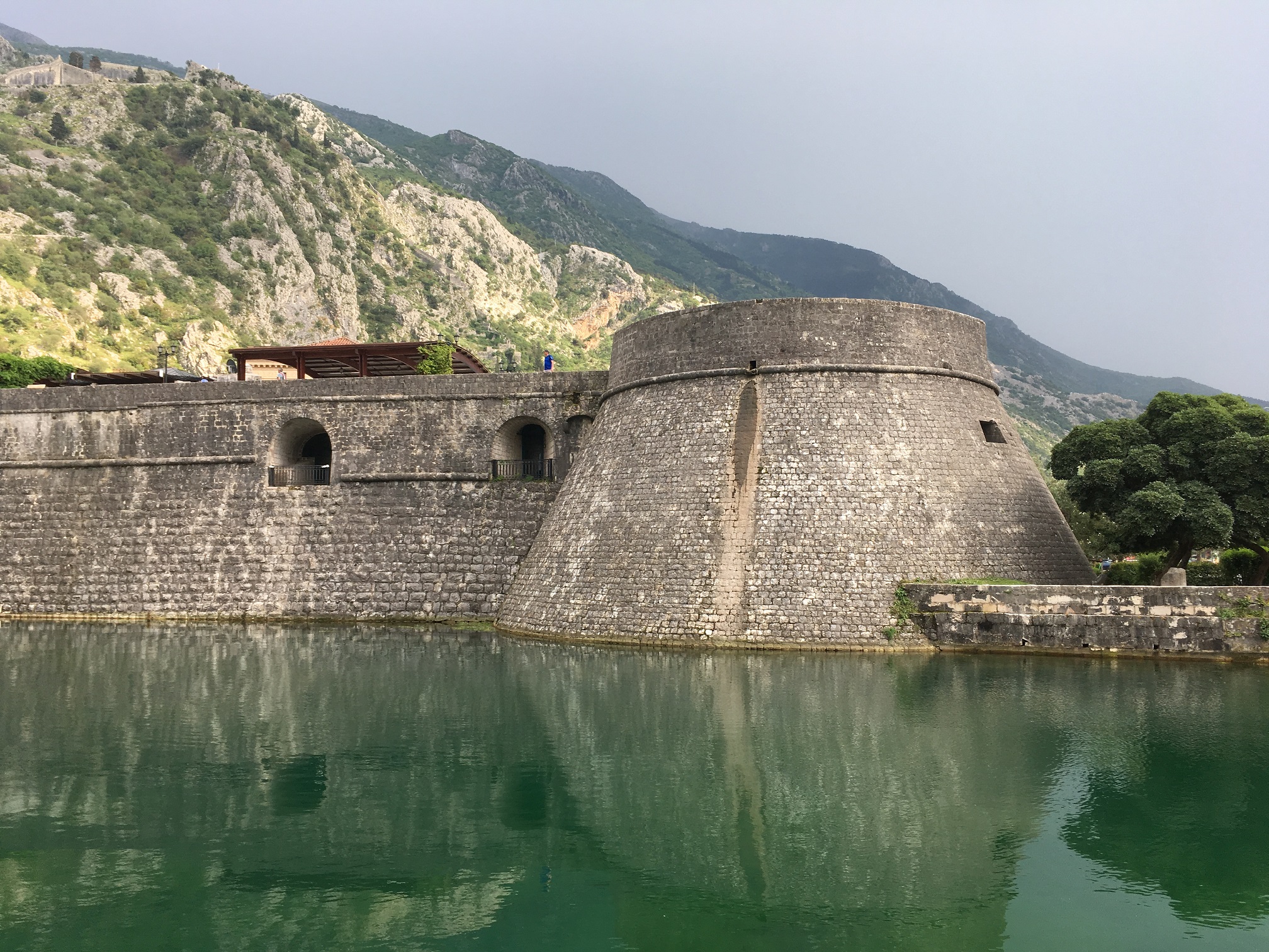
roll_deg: +0.7
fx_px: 1063
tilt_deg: +2.4
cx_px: 634
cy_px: 476
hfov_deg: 61.7
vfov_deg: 48.2
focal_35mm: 29
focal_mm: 4.15
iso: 25
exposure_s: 1/425
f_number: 2.2
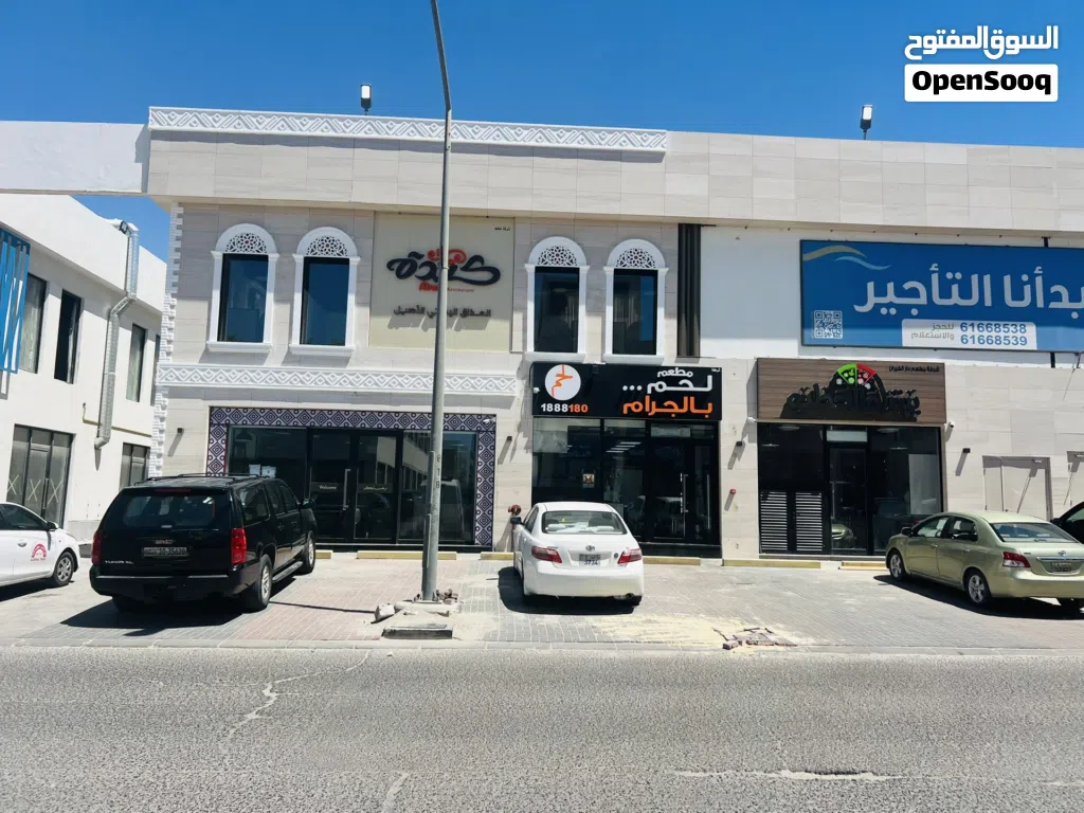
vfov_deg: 53.1
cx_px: 542
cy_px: 406
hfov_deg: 67.3
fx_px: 814
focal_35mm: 26
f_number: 1.5
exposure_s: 1/5076
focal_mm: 5.7
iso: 50
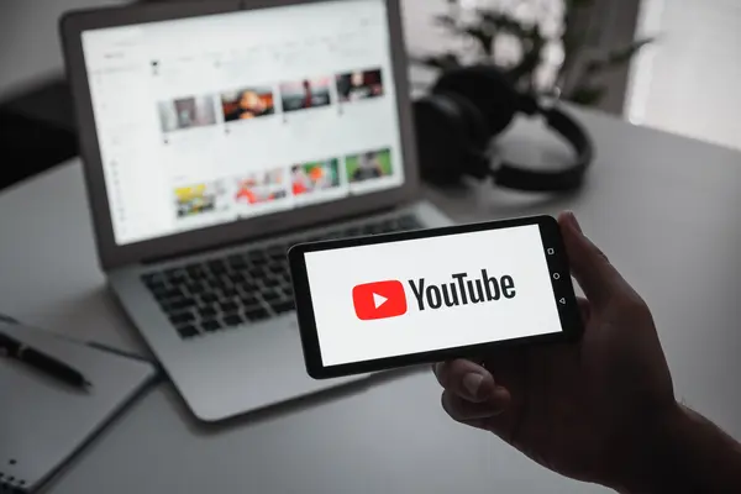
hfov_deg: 34.5
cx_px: 370
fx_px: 1194
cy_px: 247
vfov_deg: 23.4
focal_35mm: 58
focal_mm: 58
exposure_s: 1/100
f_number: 5.6
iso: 400
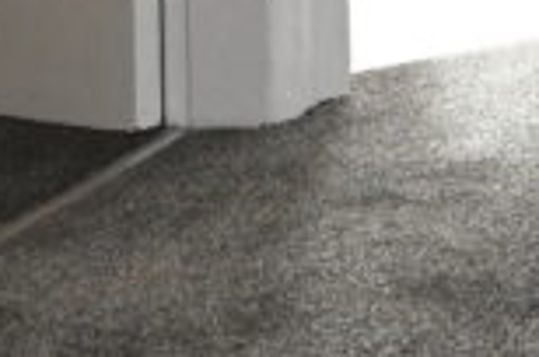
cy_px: -513
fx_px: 1494
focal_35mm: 100
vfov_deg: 11.3
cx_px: 1323
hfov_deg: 13.8
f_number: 10
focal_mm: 15
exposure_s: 1/200
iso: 5000
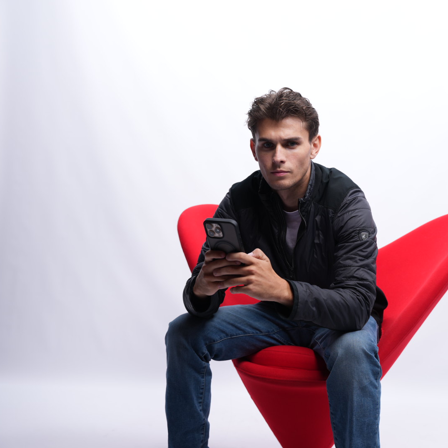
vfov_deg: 36.1
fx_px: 687
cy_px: 224
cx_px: 305
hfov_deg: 35.7
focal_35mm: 47
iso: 125
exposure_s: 1/60
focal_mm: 36.7
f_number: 3.5
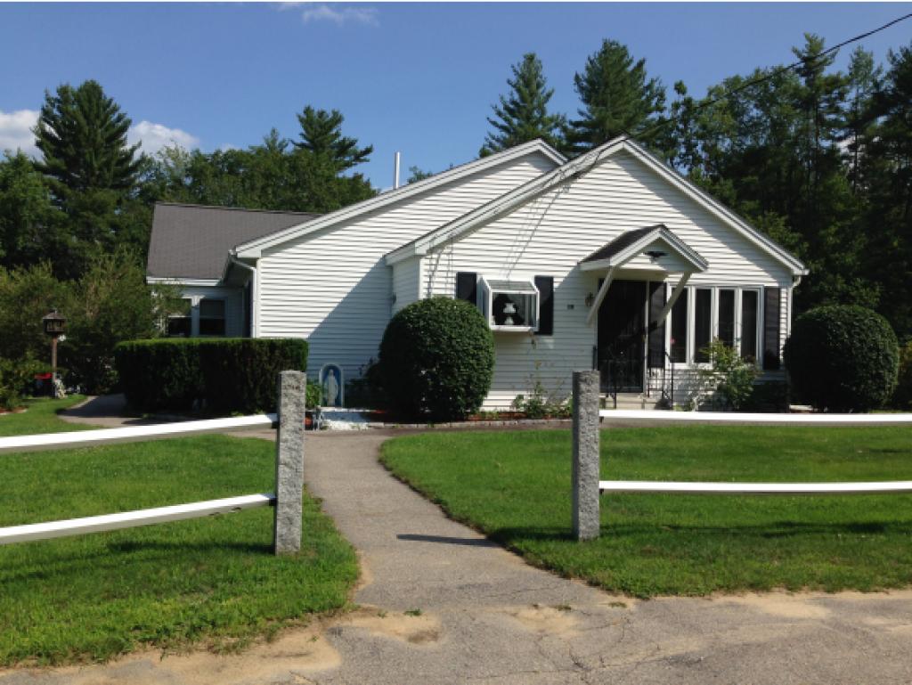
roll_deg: -0.6
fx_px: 870
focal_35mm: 33
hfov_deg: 55.3
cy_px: 342
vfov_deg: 43.0
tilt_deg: -0.4
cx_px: 456
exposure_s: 1/2088
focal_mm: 4.12
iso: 50
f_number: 2.4
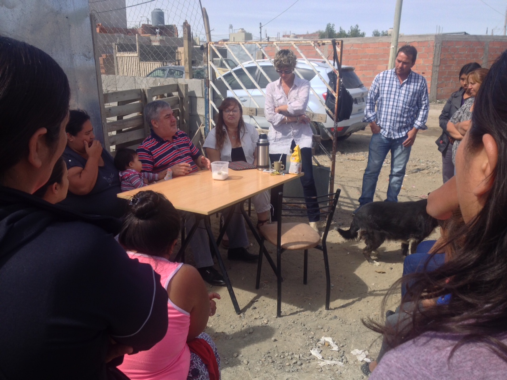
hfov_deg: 52.6
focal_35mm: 35
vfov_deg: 40.7
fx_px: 513
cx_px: 254
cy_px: 190
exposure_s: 1/1227
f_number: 2.4
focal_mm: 4.28
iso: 50
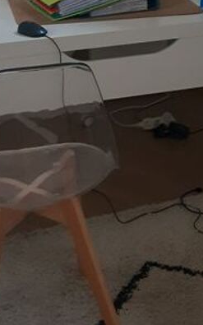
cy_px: 6
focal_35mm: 93
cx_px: 122
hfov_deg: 14.1
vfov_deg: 21.6
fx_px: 823
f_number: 1.7
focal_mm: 3.92
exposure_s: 1/40
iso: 250
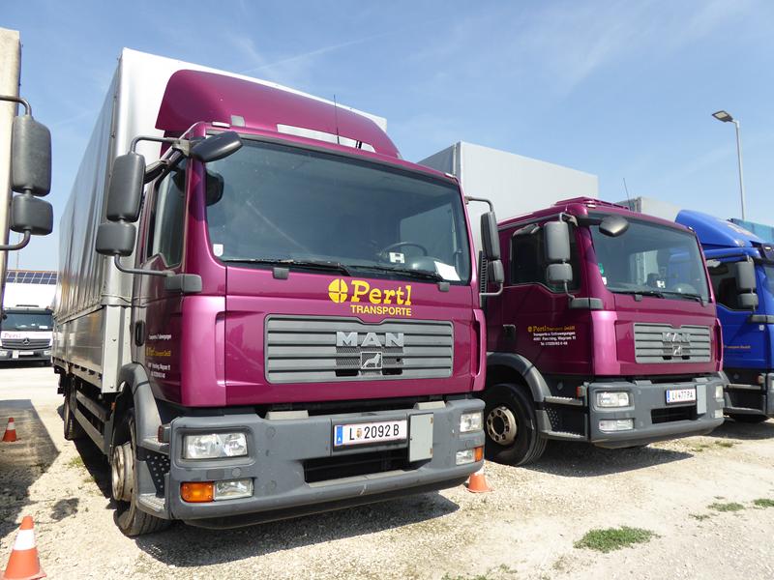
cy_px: 290
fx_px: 559
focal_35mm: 25
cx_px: 387
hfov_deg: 69.4
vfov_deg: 54.9
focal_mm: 4.3
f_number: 3.3
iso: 100
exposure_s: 1/1000
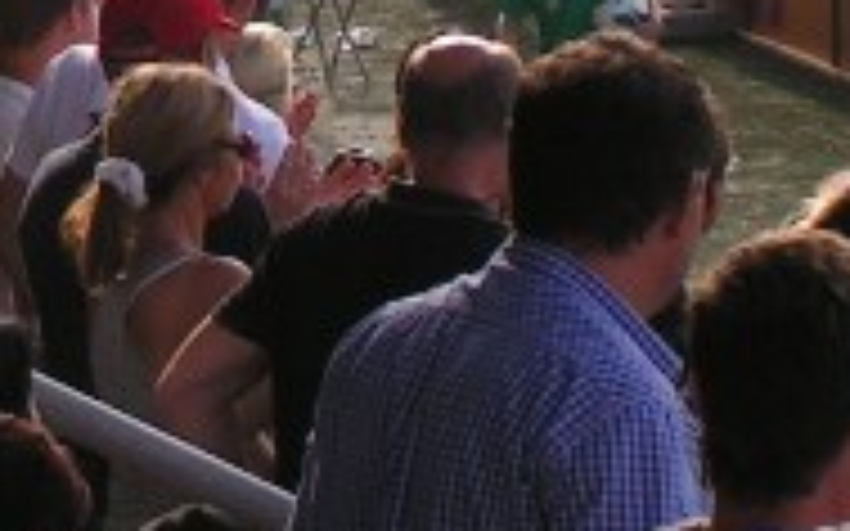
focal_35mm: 355
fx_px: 8221
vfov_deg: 3.6
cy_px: -752
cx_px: -328
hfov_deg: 5.9
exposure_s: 1/200
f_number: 5
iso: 50
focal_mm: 12.1
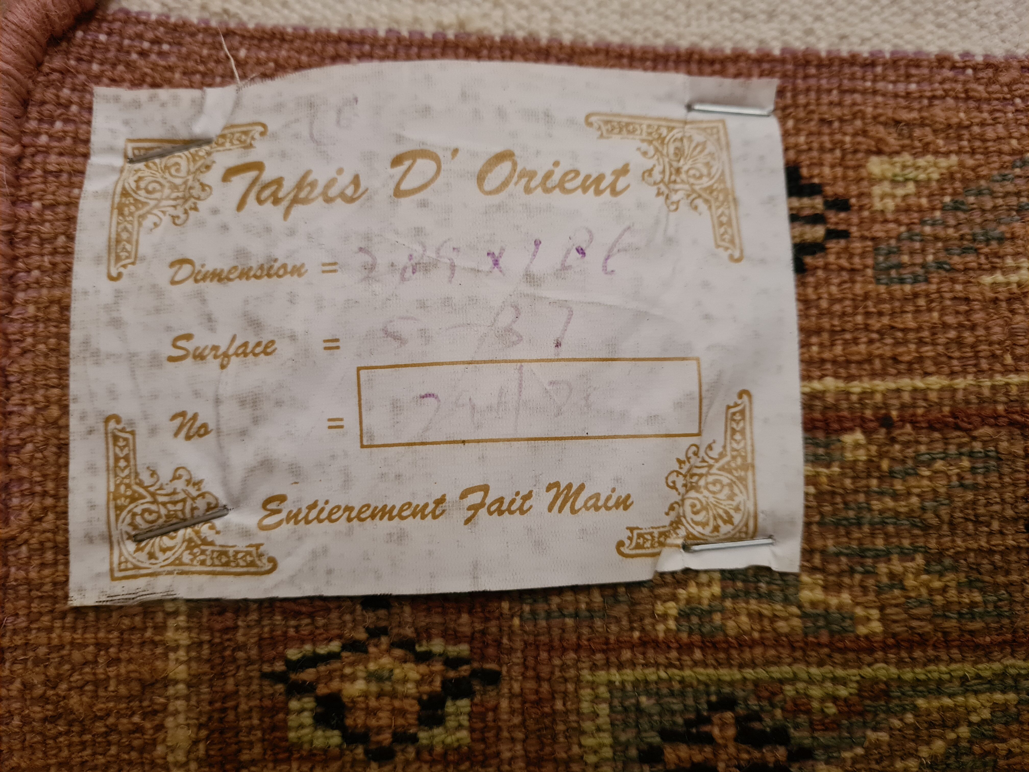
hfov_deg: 67.3
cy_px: 386
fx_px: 773
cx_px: 514
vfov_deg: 53.1
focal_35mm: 26
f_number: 1.8
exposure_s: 1/50
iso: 800
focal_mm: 5.4
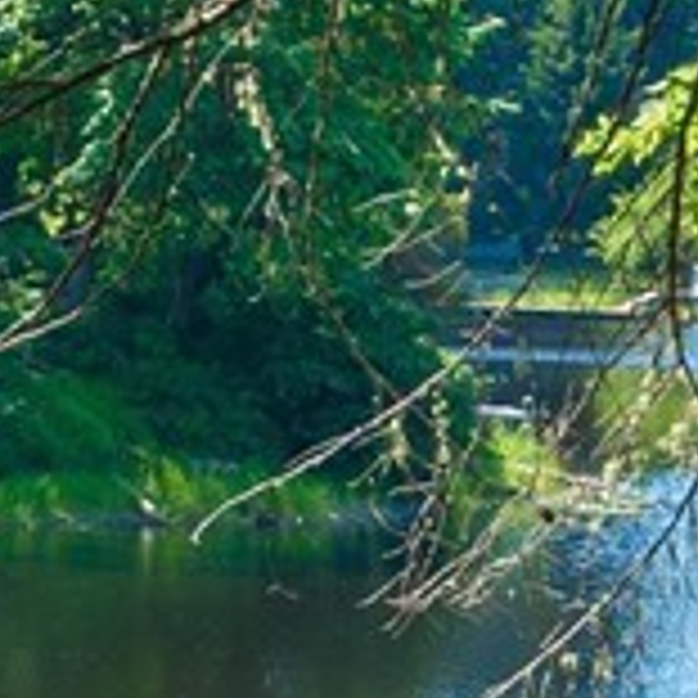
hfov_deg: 7.7
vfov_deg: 7.8
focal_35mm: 223
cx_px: -277
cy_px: 313
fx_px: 5087
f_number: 7.1
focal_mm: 24
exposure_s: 1/40
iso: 100
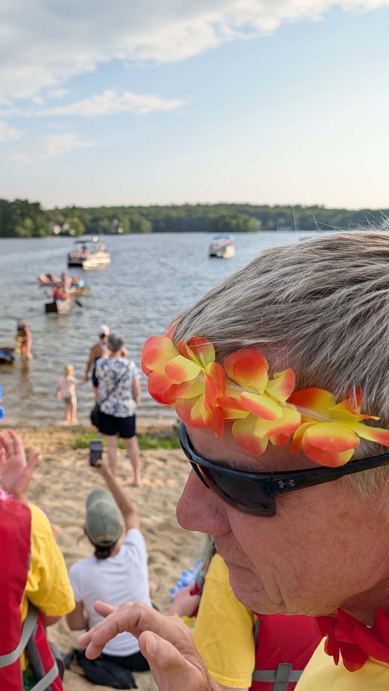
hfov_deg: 38.0
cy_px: 341
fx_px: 550
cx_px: 100
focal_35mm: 30
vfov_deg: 64.3
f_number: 1.68
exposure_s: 1/692
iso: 21
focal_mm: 6.9
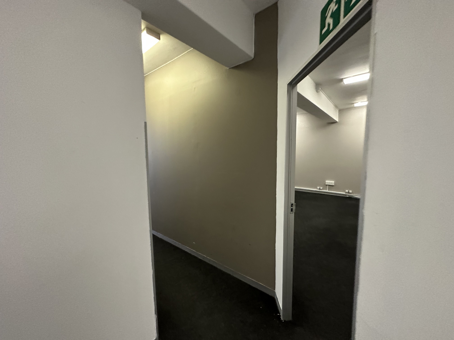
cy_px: 170
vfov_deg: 85.7
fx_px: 184
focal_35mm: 14
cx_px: 227
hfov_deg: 102.1
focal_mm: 2.22
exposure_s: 1/50
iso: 500
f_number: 2.2
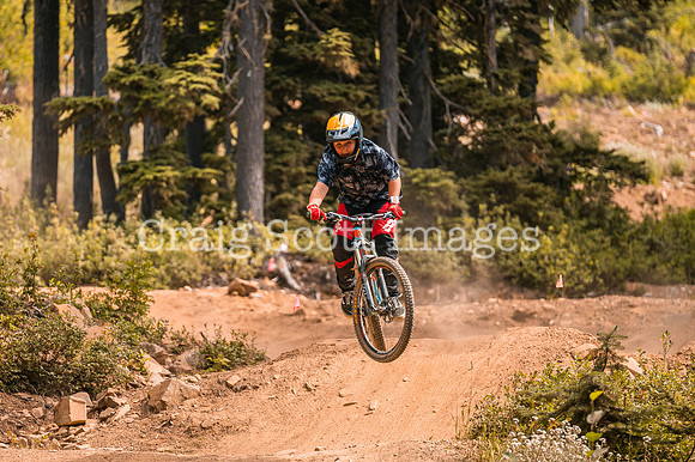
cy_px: 217
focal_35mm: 245
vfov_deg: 5.6
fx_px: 4736
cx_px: 269
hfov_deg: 8.4
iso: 280
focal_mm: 200
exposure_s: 1/1600
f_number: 2.8
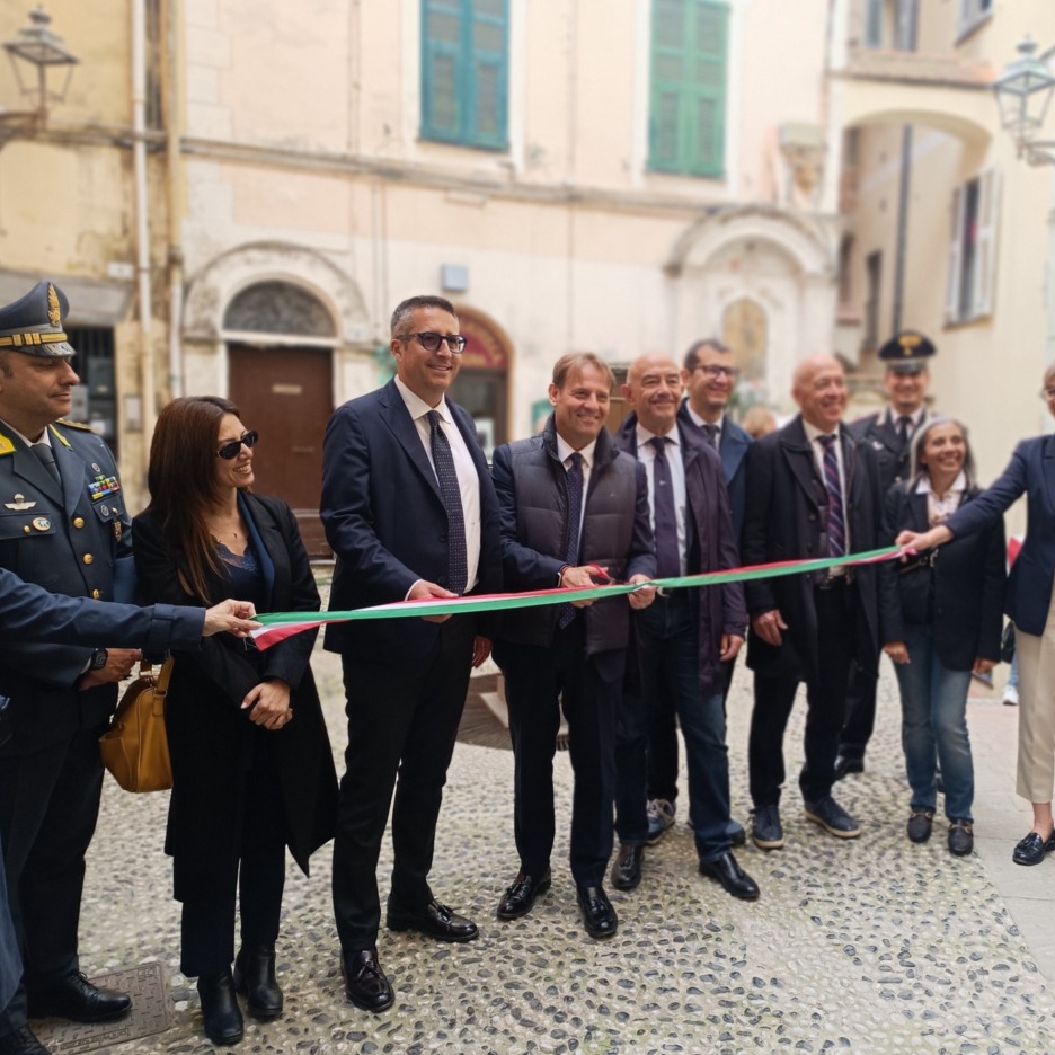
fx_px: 1000
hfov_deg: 55.2
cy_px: 532
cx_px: 640
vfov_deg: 55.6
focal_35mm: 29
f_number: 1.79
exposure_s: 1/100
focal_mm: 4.71
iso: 76
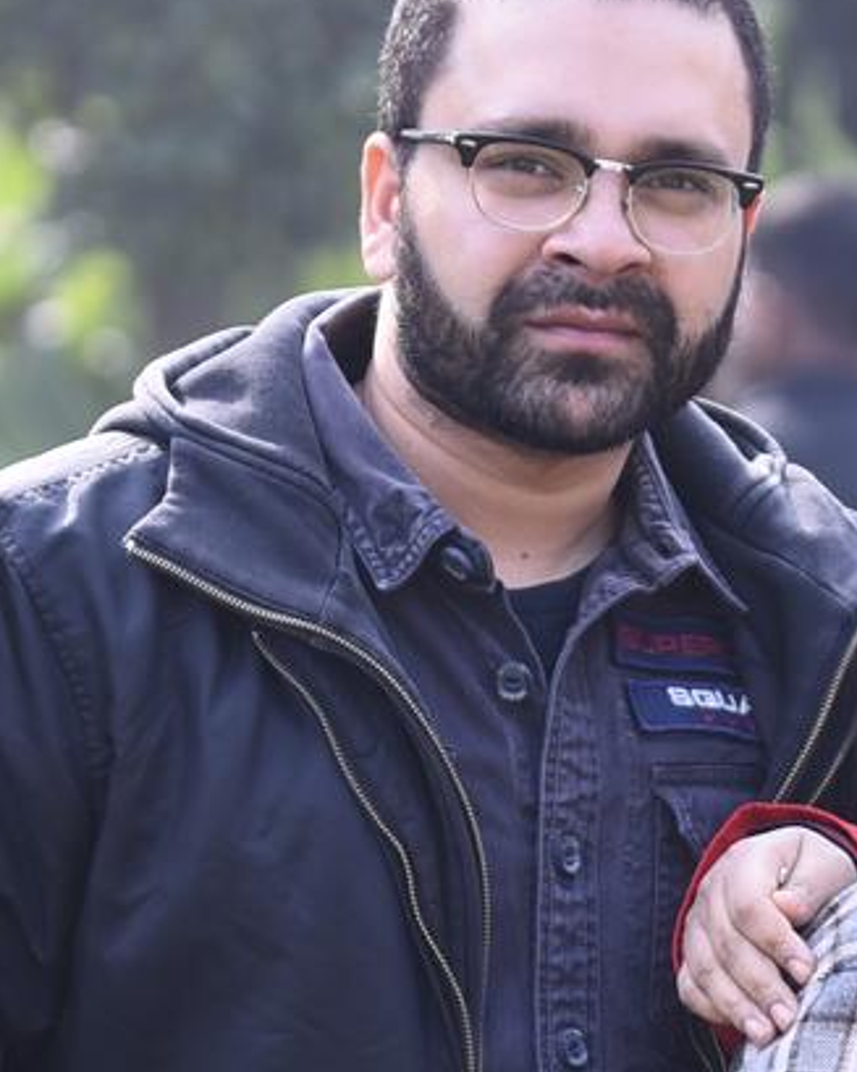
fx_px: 3933
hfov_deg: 12.4
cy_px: 516
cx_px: 400
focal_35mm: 124
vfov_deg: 15.5
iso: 100
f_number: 2.8
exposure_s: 1/320
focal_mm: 90
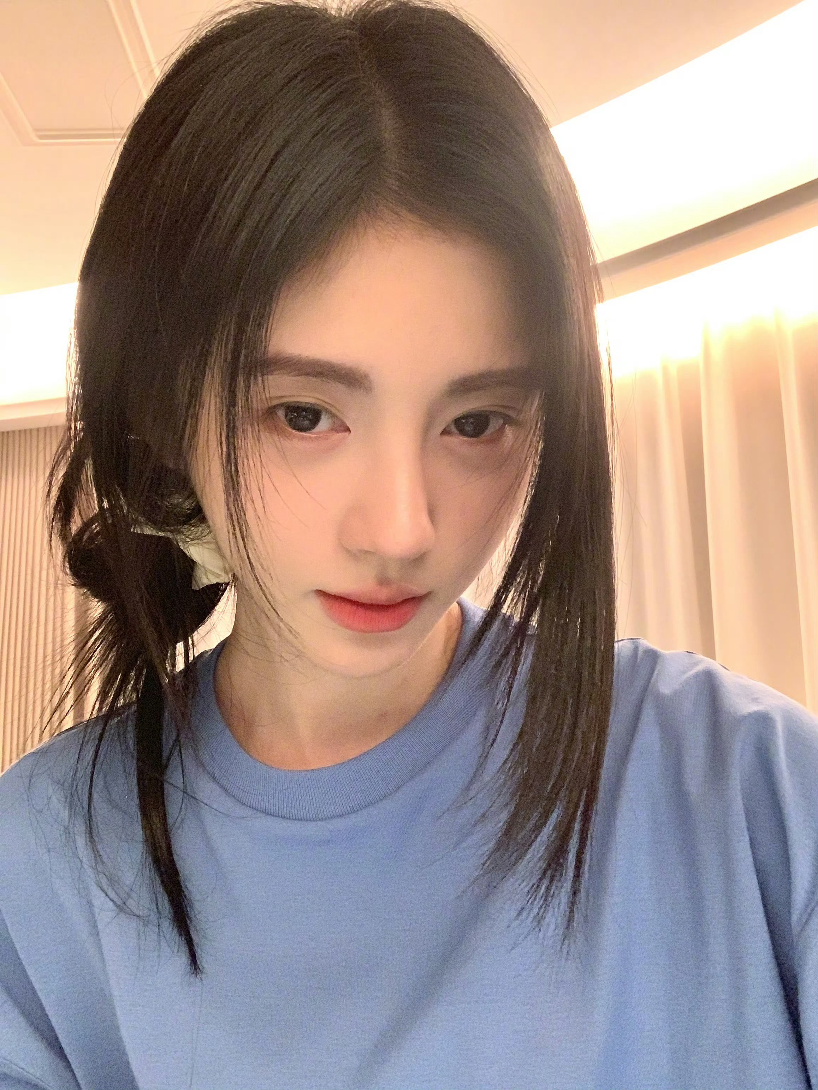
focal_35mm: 32
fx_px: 1008
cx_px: 409
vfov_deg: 56.8
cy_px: 545
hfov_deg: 44.2
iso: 500
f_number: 2.2
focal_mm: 2.87
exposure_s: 1/30
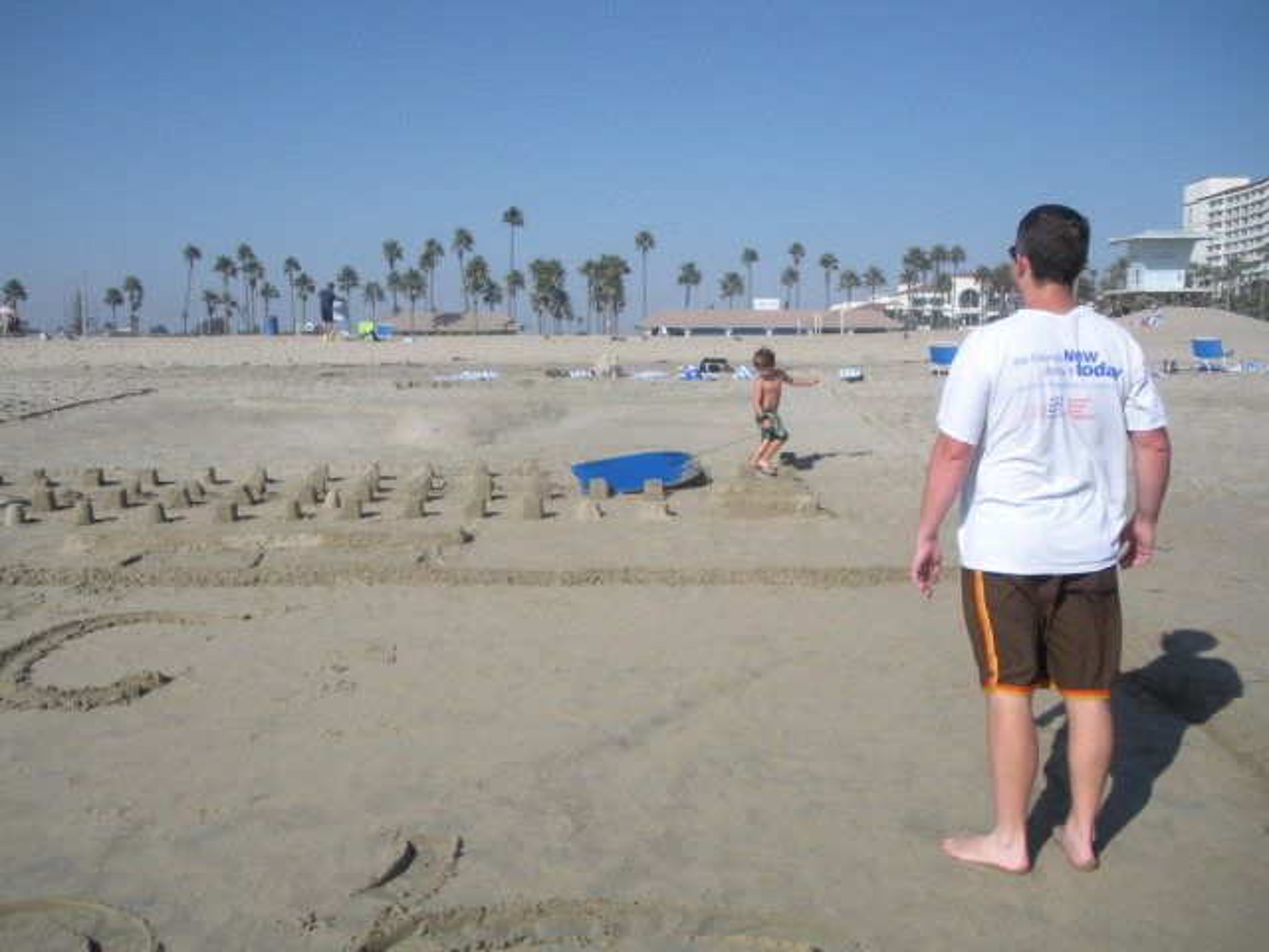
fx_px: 1320
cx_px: 634
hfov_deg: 51.4
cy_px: 476
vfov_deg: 39.7
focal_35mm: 36
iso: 64
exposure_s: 1/1035
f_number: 3.5
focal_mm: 6.3
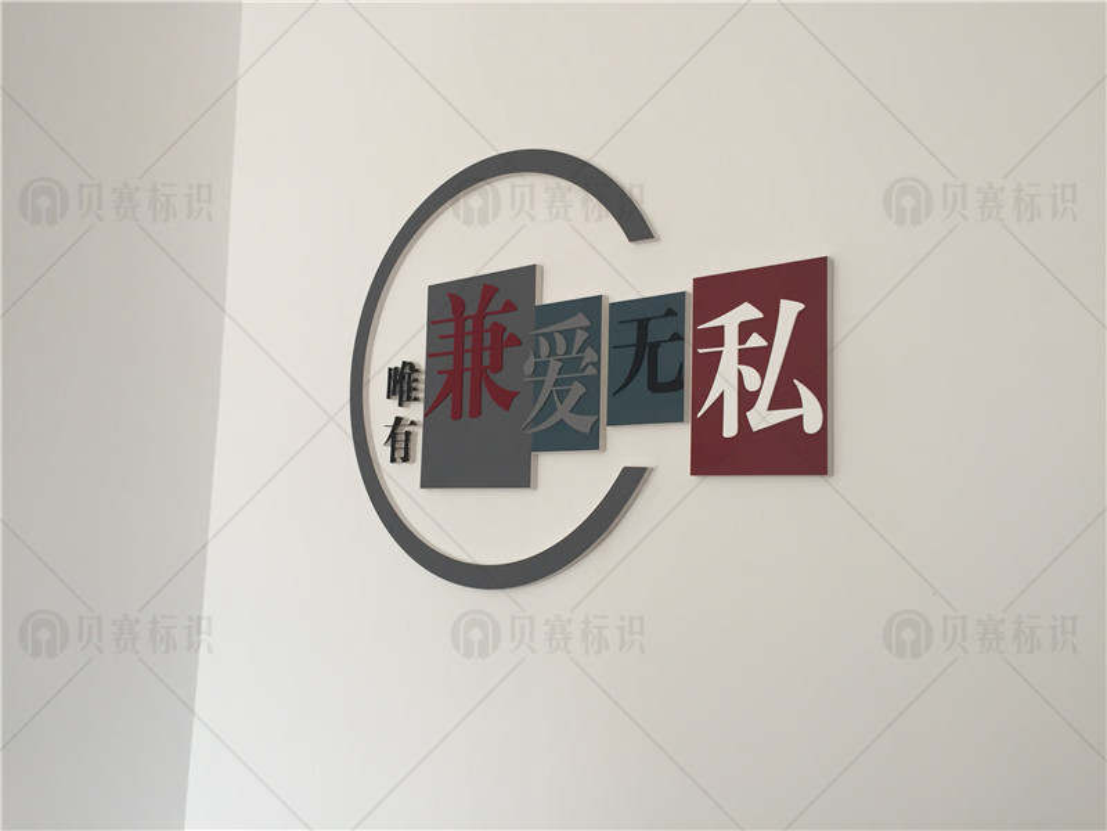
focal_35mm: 29
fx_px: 927
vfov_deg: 48.2
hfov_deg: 61.7
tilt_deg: +7.3
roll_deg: -4.1
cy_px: 416
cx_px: 554
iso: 80
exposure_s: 1/33
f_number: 2.2
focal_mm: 4.15
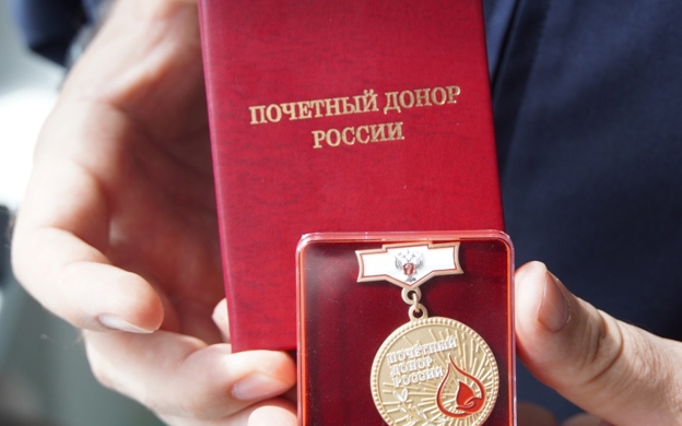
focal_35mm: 94
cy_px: 192
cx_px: 407
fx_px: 1740
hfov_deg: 22.1
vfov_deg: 14.0
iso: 250
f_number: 5
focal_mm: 51
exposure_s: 1/80
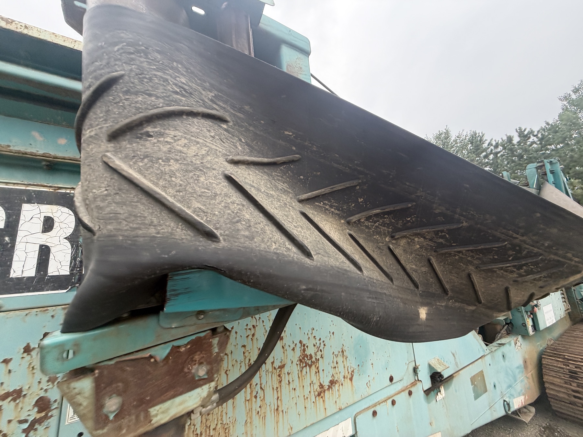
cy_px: 218
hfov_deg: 102.1
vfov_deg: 85.7
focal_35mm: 14
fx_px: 236
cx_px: 292
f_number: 2.2
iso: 40
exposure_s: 1/143
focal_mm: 2.22
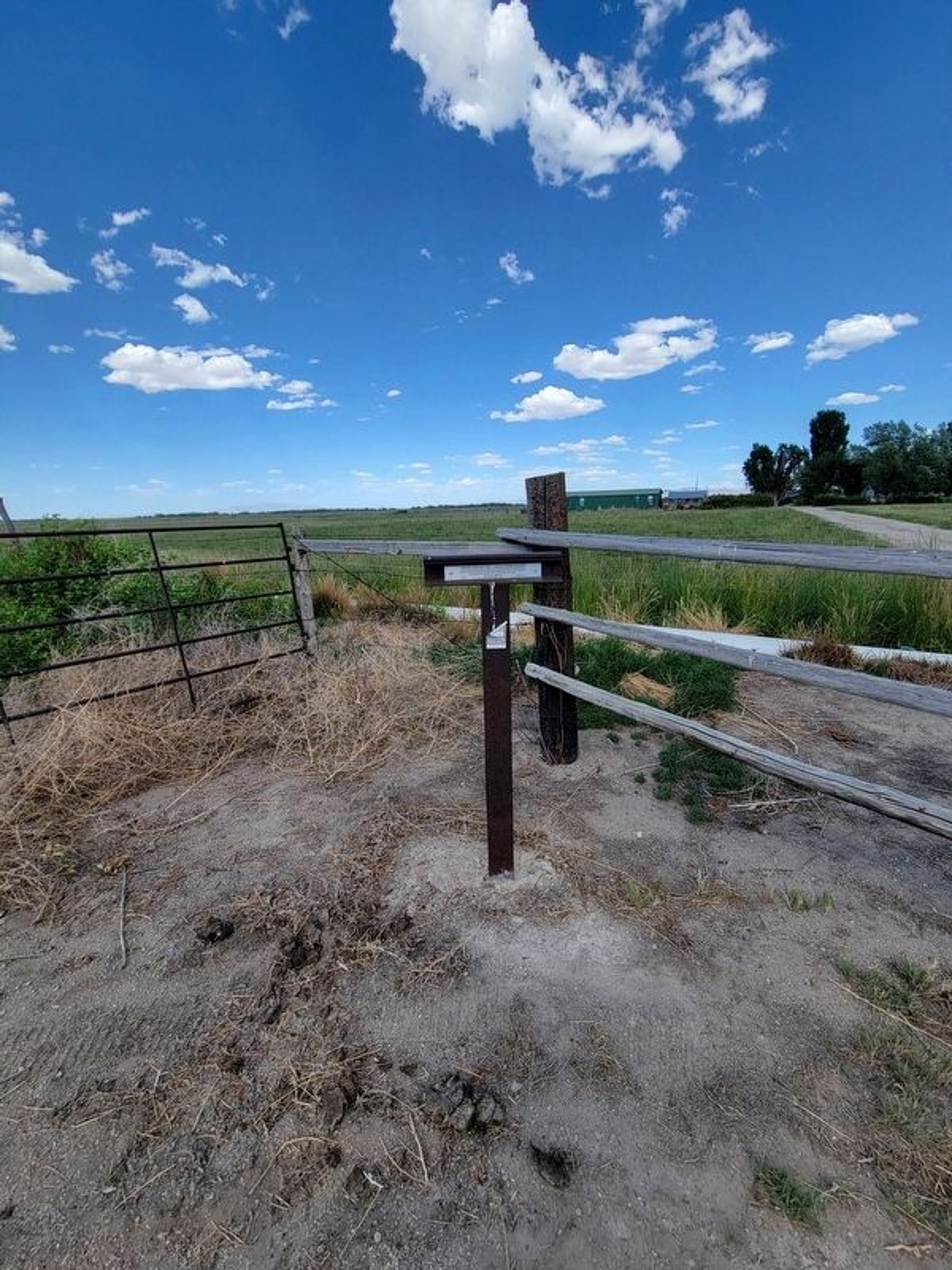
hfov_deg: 89.9
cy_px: 635
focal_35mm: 13
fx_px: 477
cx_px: 476
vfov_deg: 106.2
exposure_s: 1/1238
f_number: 2.2
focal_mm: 2.2
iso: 50
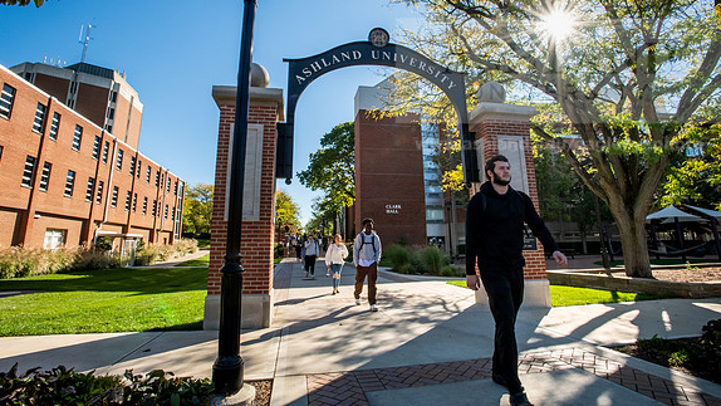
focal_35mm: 18
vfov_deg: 60.7
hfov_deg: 92.7
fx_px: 344
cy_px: 170
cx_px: 358
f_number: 22
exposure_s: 1/160
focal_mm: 17
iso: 1000
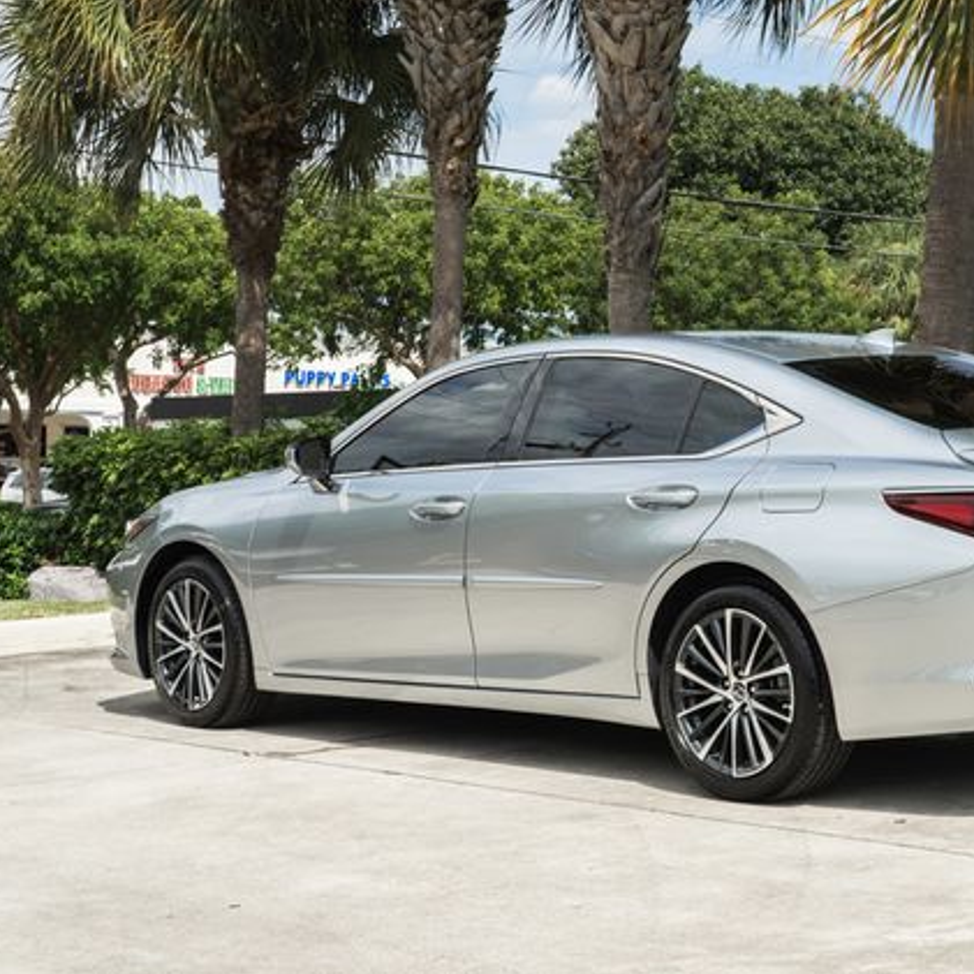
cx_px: 725
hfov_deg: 25.1
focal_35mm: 68
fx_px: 2165
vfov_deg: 25.4
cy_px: 484
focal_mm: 43
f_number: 10
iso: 100
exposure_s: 1/50
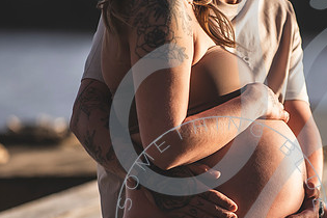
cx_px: 255
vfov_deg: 3.4
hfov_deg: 5.0
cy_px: 137
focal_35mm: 410
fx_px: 3724
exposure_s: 1/1250
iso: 100
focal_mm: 200
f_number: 2.8
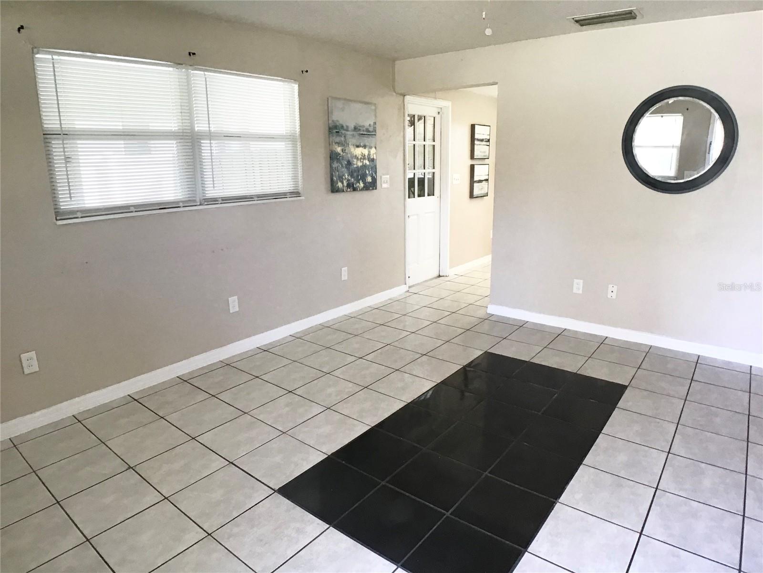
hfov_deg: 58.4
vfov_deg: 45.4
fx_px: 683
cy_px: 286
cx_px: 382
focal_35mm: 31
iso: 40
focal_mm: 3.3
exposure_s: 1/30
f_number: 2.4
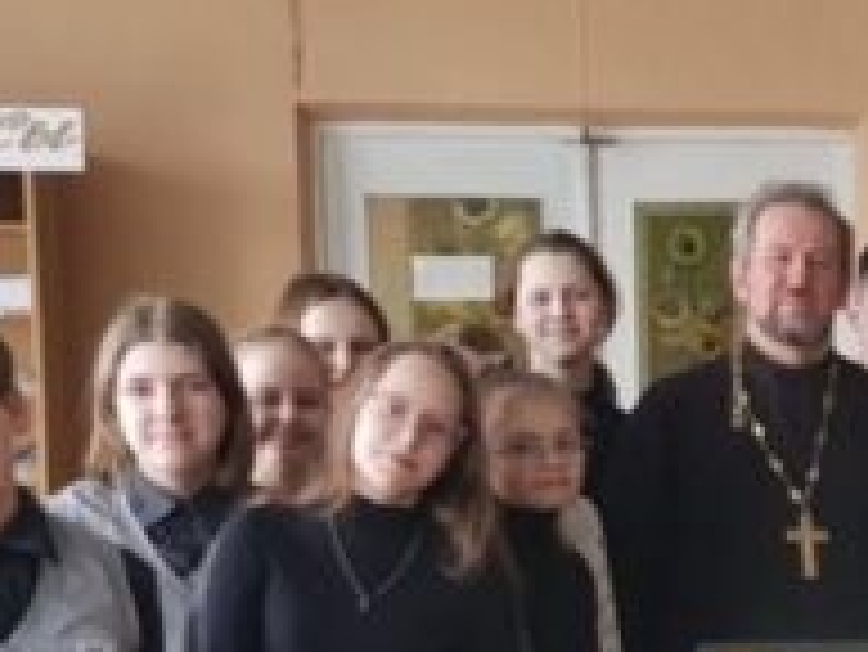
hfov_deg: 21.8
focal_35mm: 86
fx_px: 2158
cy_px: 737
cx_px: 895
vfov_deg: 16.6
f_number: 1.7
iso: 200
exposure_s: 1/50
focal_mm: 4.2
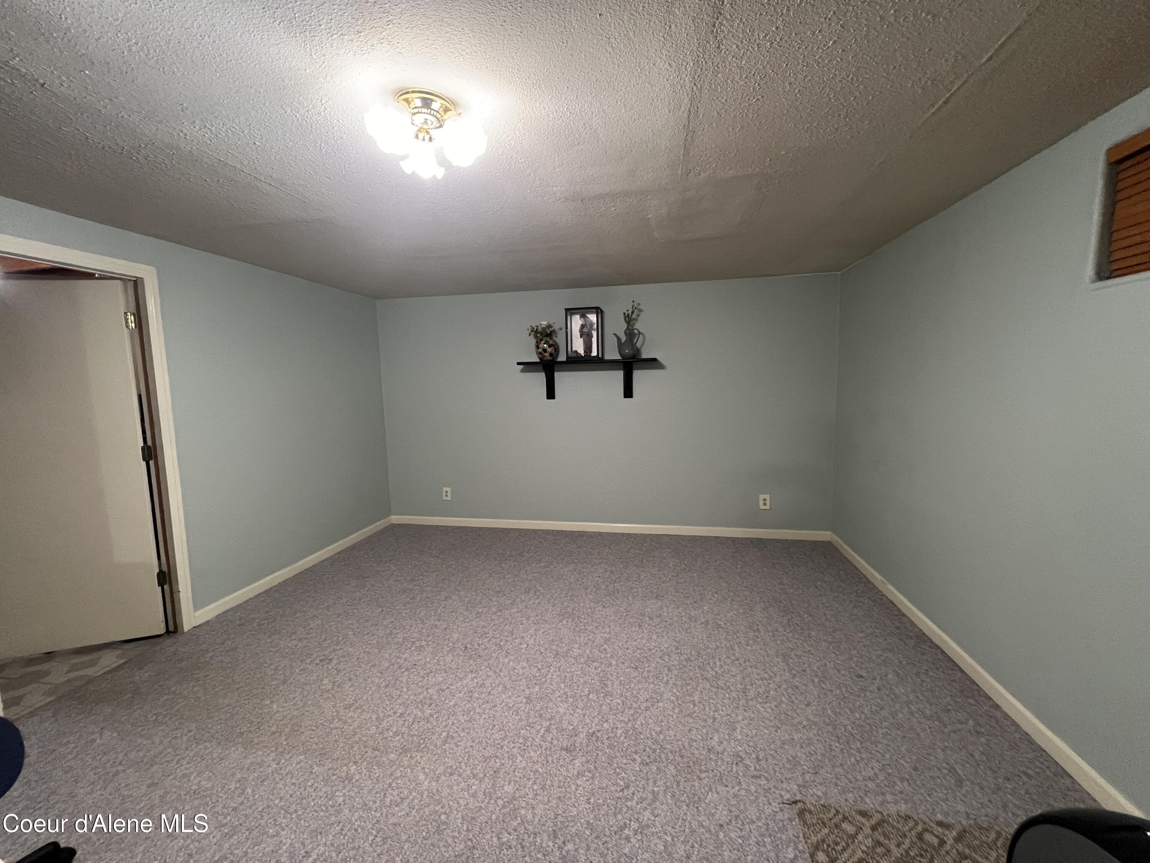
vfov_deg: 89.9
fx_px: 432
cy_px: 432
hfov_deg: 106.2
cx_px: 575
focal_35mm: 13
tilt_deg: -6.3
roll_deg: +1.4
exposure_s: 1/60
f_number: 1.8
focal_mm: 1.57
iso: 400
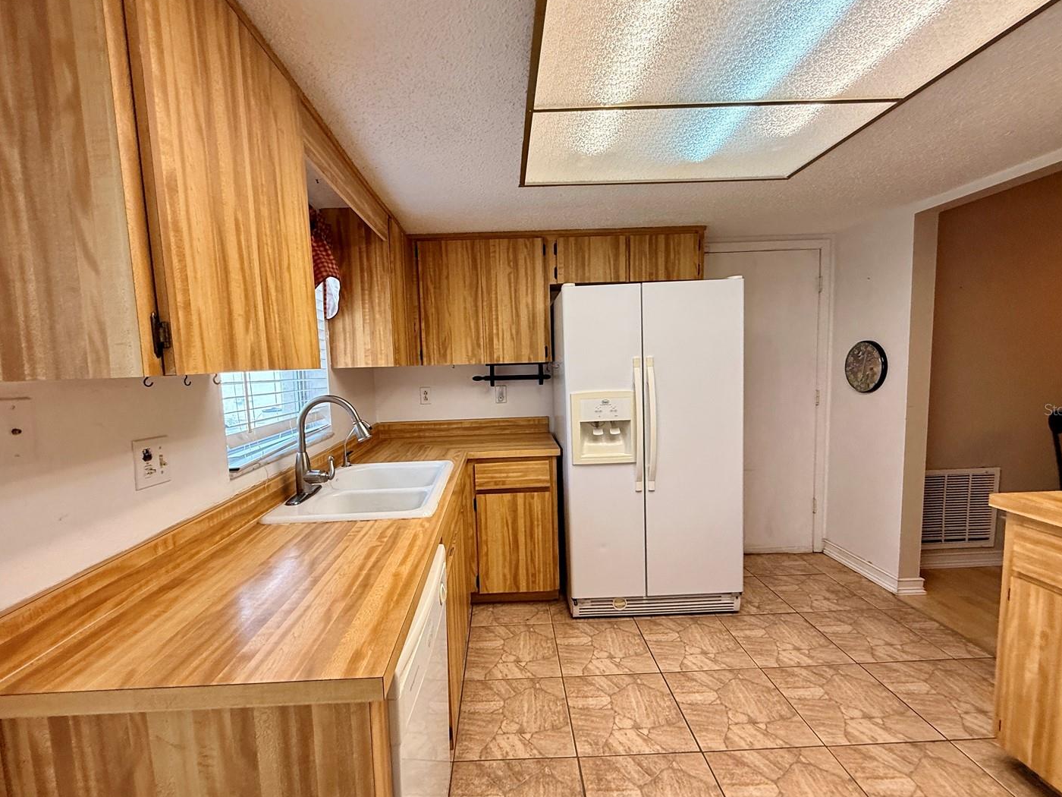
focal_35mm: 16
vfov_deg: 78.1
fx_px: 491
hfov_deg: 94.4
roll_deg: +1.7
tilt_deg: -6.1
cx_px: 509
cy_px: 409
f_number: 2.2
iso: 160
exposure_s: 1/120
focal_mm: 2.22
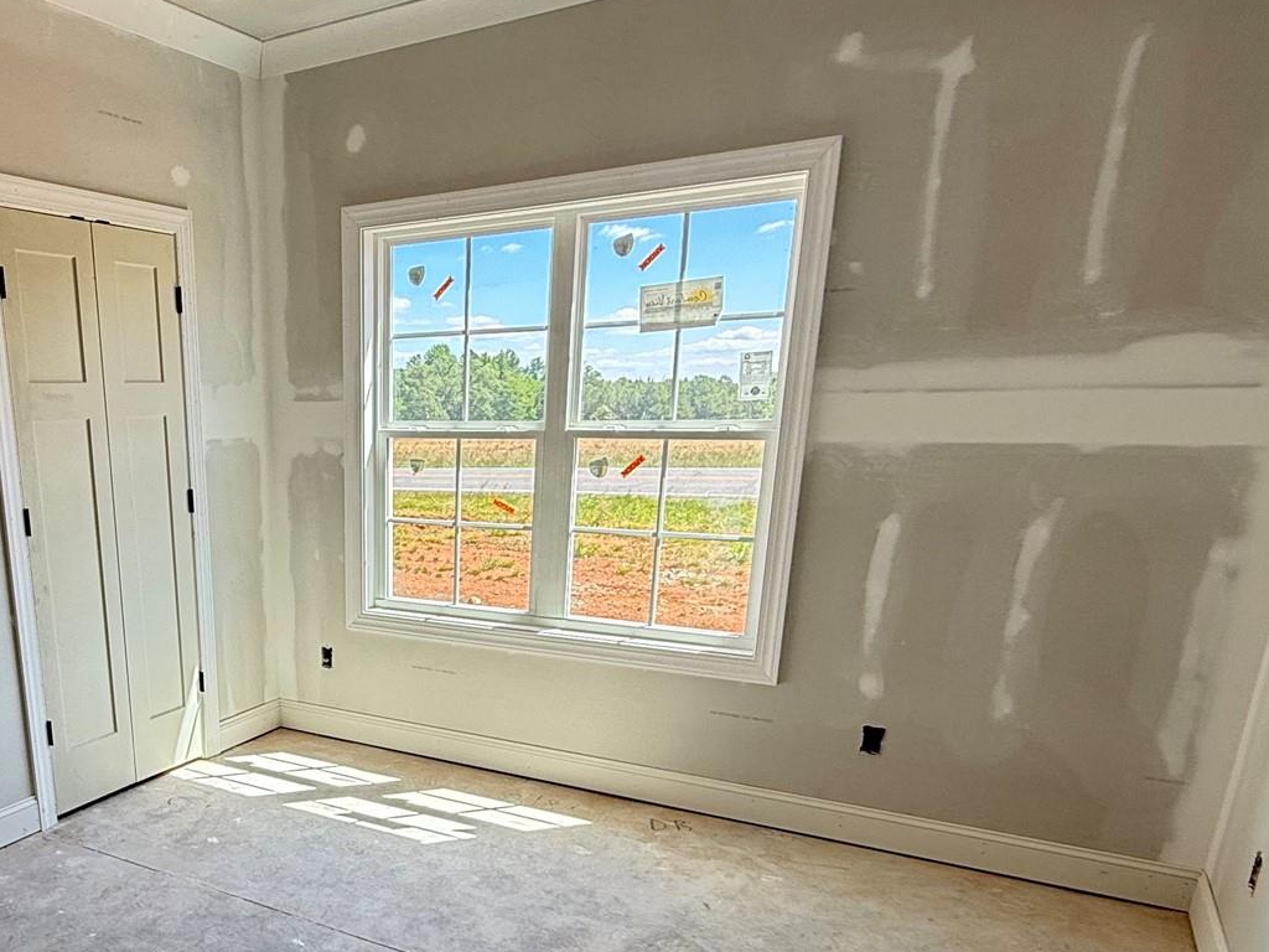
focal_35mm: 28
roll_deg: +1.5
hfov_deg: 60.4
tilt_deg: -17.4
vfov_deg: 47.8
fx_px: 1026
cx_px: 336
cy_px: 719
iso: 64
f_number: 2.2
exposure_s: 1/199
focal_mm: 2.22
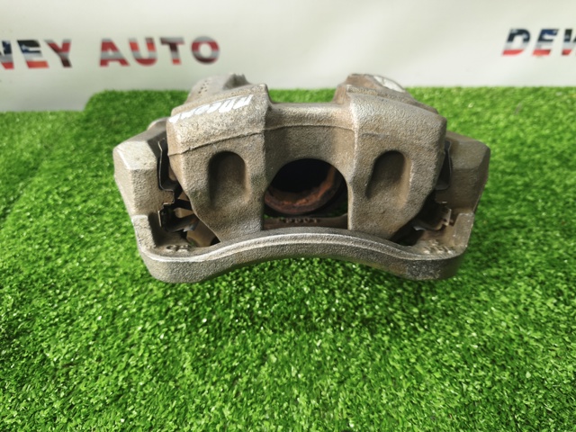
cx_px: 288
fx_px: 383
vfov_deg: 58.9
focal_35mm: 23
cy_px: 216
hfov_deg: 73.9
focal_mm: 5.35
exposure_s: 1/50
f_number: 1.7
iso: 500
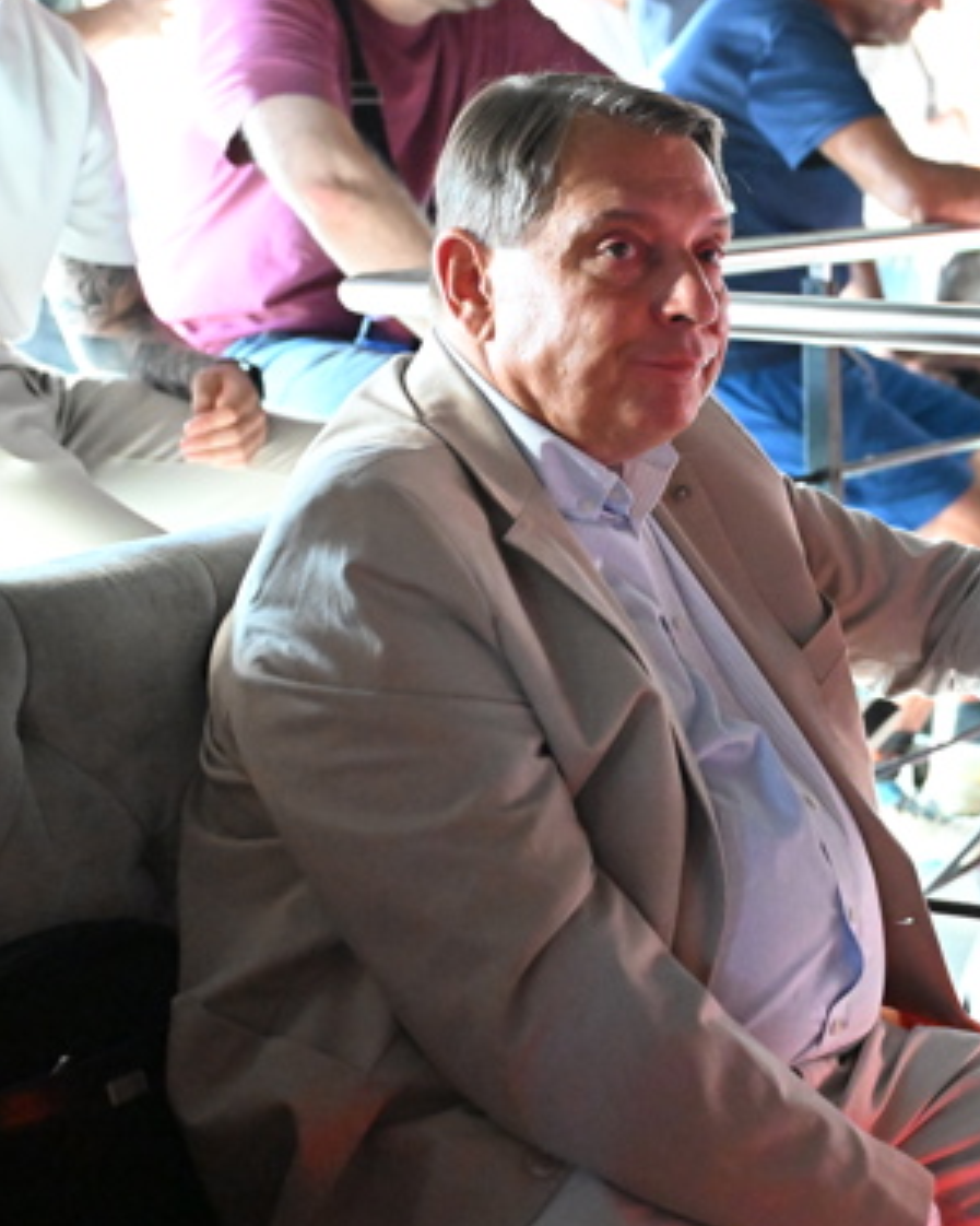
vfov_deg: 29.6
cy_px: 636
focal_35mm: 64
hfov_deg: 22.7
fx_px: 2321
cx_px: 1023
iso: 16000
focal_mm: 37
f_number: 2.8
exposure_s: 1/125
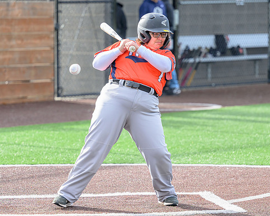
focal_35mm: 202
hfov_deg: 9.6
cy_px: 103
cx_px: 107
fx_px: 1614
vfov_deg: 7.7
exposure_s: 1/2000
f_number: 2.8
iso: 640
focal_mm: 130
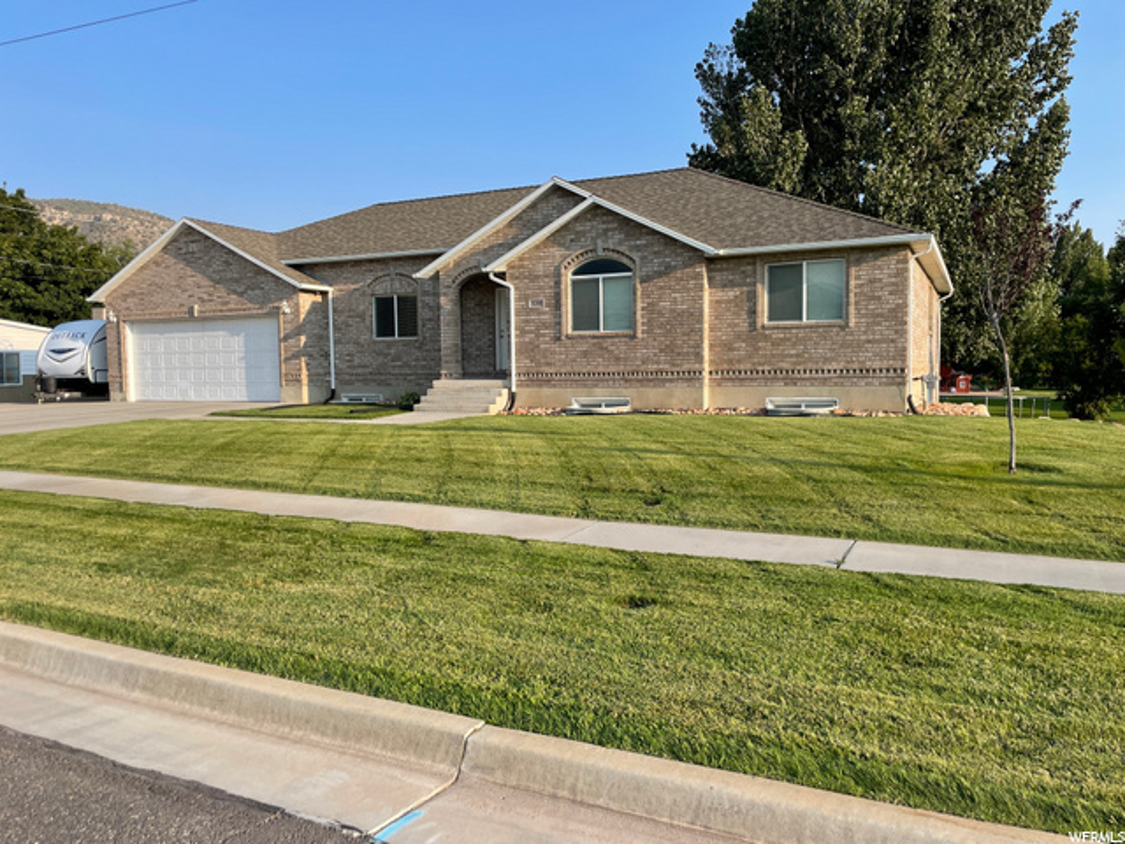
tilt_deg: -3.4
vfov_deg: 53.1
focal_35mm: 26
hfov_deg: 67.3
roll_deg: +0.8
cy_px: 422
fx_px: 845
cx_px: 562
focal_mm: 4.2
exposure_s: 1/1642
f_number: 1.6
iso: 32
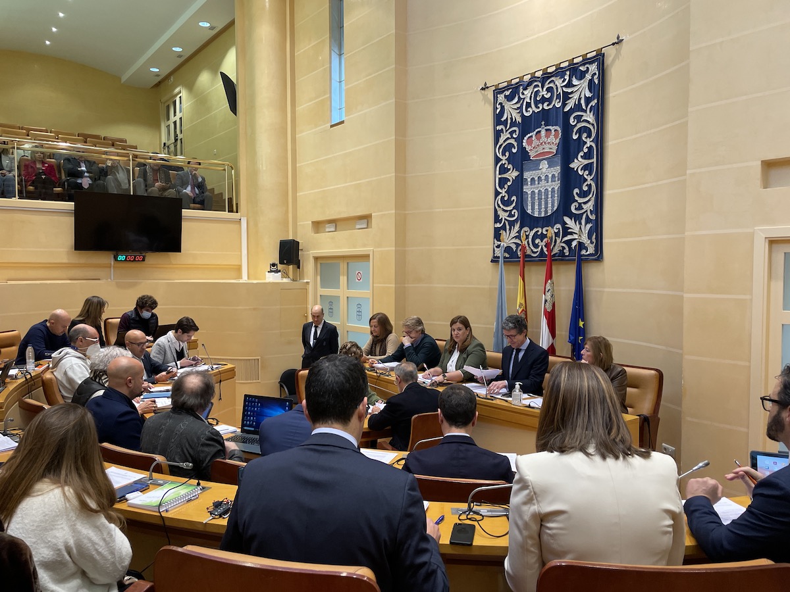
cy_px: 296
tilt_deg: +0.8
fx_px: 593
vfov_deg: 53.1
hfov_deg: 67.3
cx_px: 395
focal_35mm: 26
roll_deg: +0.7
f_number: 1.6
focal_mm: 4.2
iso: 100
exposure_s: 1/50
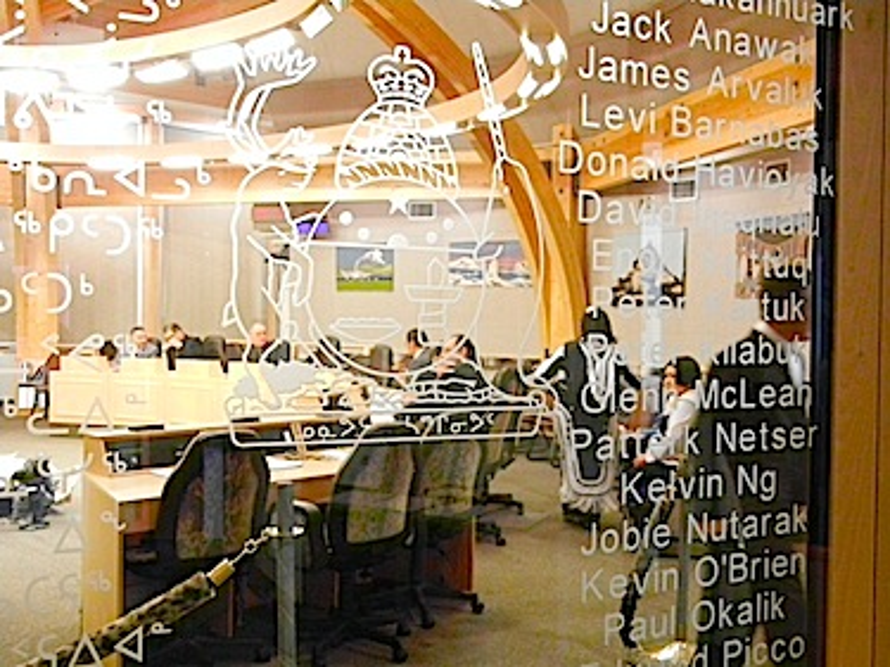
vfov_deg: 36.8
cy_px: 334
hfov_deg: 47.9
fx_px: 1002
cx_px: 445
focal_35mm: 39
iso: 1600
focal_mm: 7.1
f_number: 3.7
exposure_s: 1/37.7
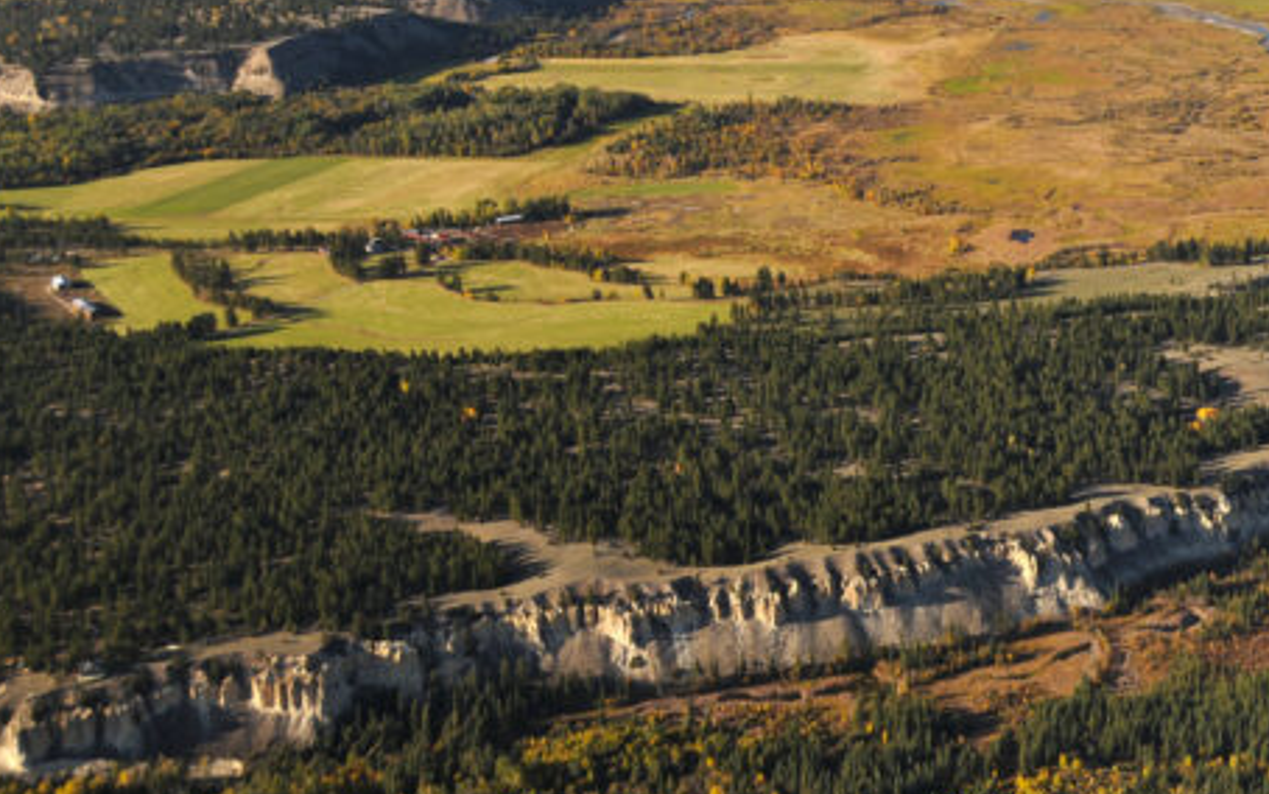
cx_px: 1101
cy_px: 99
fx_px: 2422
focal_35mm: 70
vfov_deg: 18.4
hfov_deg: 28.4
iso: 200
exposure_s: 1/250
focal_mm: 26
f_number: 6.3
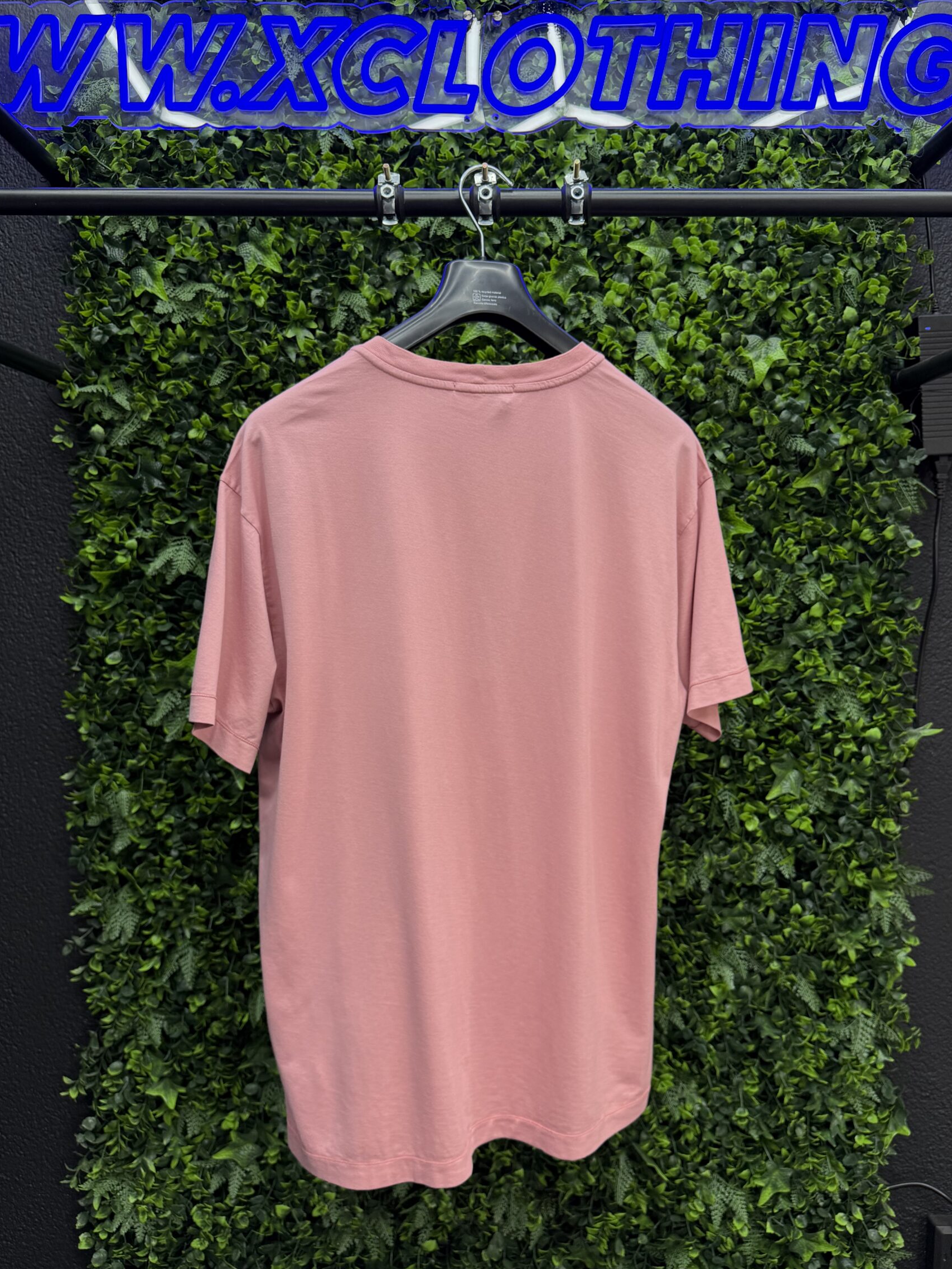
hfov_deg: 51.3
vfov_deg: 65.3
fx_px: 990
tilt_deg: -3.9
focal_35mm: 27
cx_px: 487
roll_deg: -0.8
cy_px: 646
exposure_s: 1/84
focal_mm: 6.76
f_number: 1.78
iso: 64
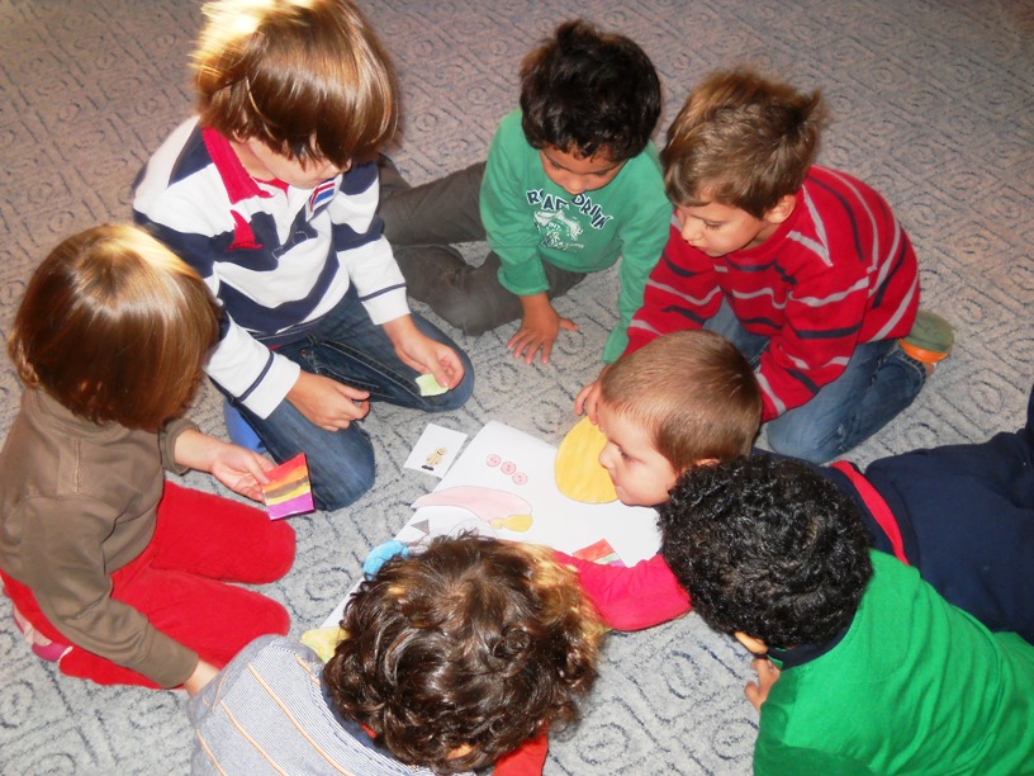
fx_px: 1225
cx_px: 517
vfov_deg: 35.1
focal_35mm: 41
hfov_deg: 45.8
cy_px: 388
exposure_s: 1/30
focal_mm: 6.72
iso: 200
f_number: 3.1
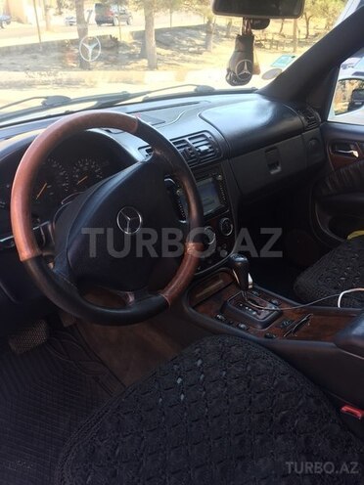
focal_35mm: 29
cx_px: 182
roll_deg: +2.8
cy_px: 242
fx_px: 407
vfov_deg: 61.7
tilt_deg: -25.6
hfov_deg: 48.2
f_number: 2.2
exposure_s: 1/100
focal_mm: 4.15
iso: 40
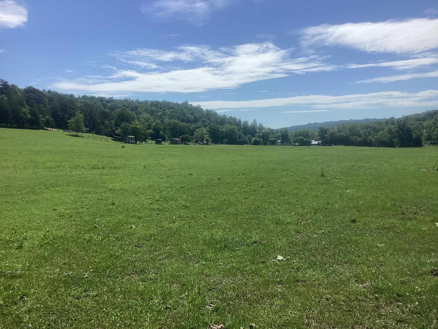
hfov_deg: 58.4
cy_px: 164
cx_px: 219
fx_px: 392
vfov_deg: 45.4
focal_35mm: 31
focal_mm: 3.3
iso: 25
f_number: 2.4
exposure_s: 1/2331
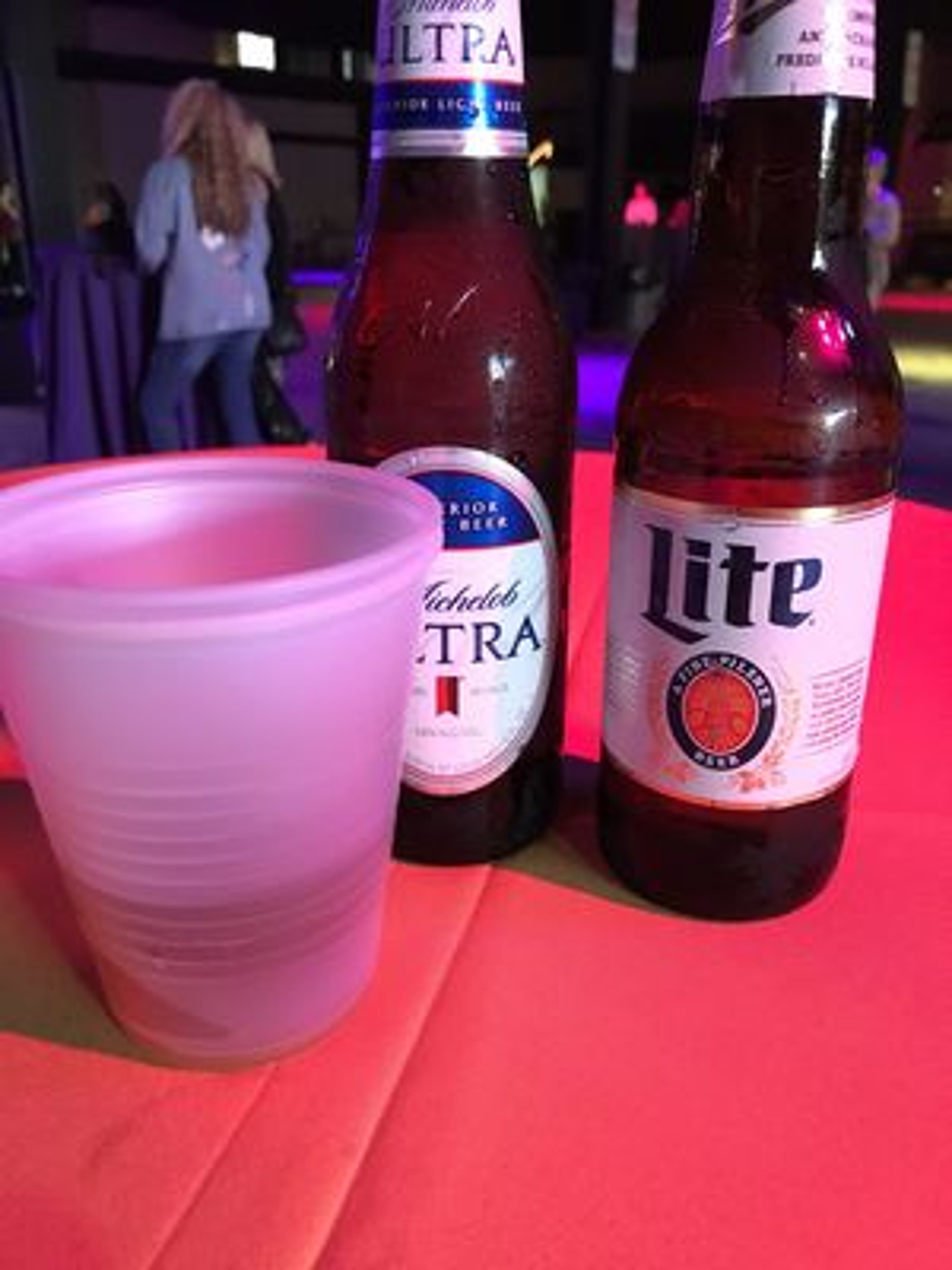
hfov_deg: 49.7
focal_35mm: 28
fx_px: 1027
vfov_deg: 63.4
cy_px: 635
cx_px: 476
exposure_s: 1/14
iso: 100
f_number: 1.8
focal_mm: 3.99
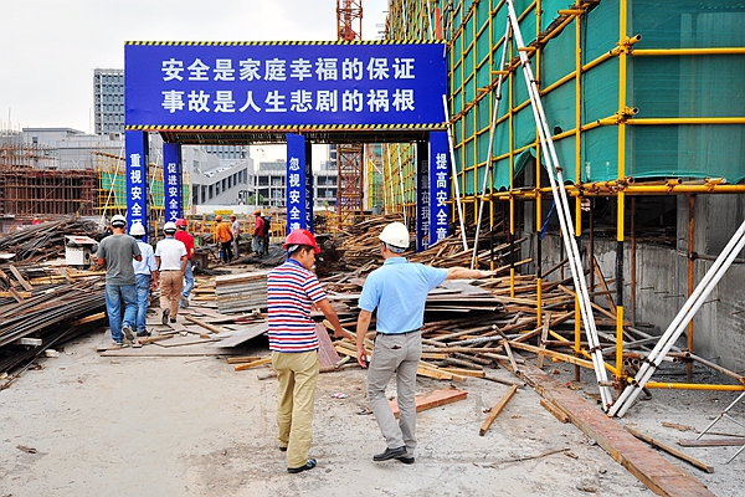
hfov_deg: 61.9
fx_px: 621
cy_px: 248
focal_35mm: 30
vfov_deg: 43.6
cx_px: 372
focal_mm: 20
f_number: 8
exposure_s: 1/200
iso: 320
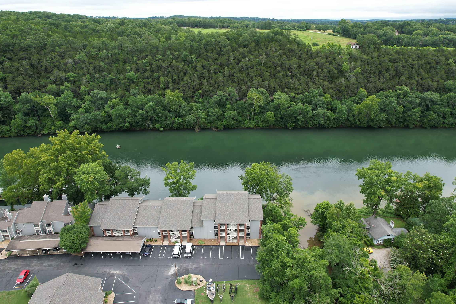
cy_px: 152
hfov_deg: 76.1
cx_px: 234
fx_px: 291
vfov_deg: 55.1
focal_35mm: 23
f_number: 2.8
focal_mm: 8.38
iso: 100
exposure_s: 1/640
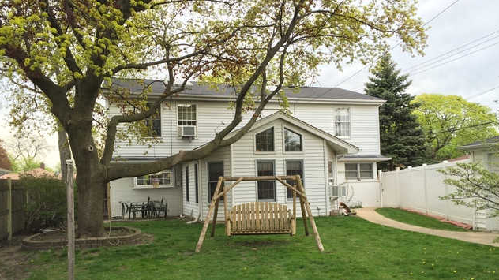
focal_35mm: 32
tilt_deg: +1.4
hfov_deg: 61.0
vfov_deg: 36.4
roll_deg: +1.6
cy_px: 177
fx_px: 423
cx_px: 249
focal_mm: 4.15
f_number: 2.2
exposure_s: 1/273
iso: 32
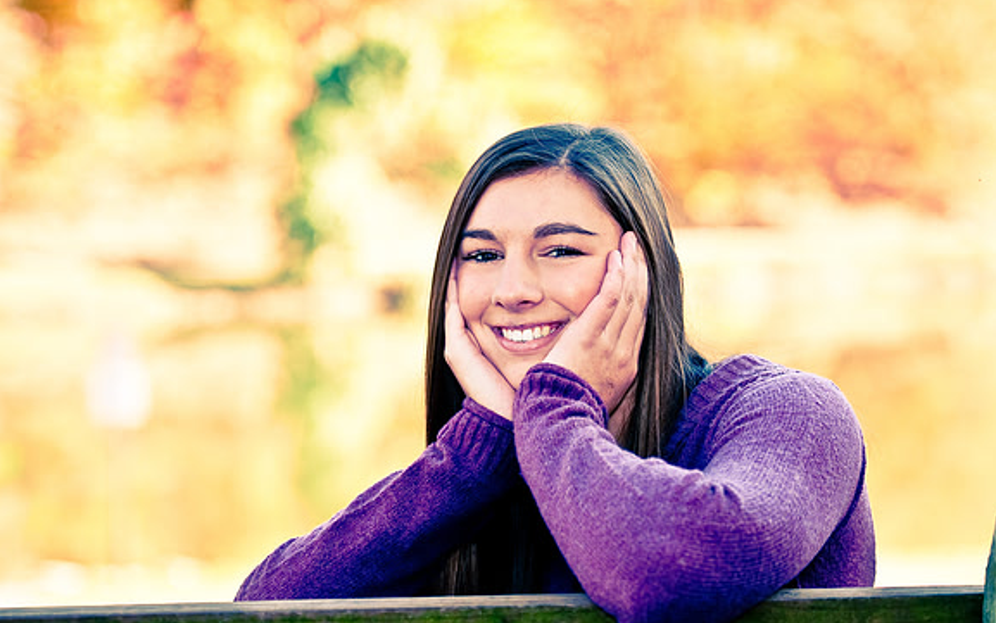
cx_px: 499
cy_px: 324
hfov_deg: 15.8
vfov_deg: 9.9
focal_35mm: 132
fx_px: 3584
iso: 100
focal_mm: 86
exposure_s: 1/250
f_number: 2.8
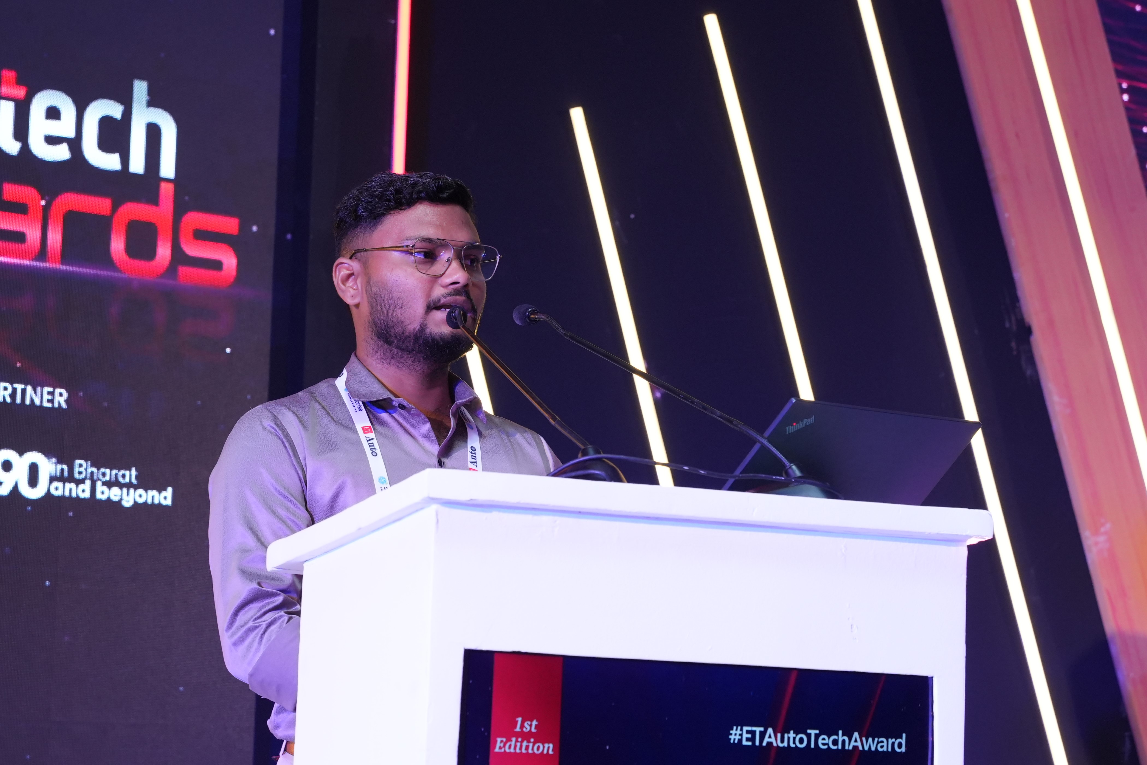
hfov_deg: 22.4
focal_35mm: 91
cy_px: 382
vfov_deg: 15.0
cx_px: 574
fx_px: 2899
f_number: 5.6
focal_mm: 61.1
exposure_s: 1/125
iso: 1600
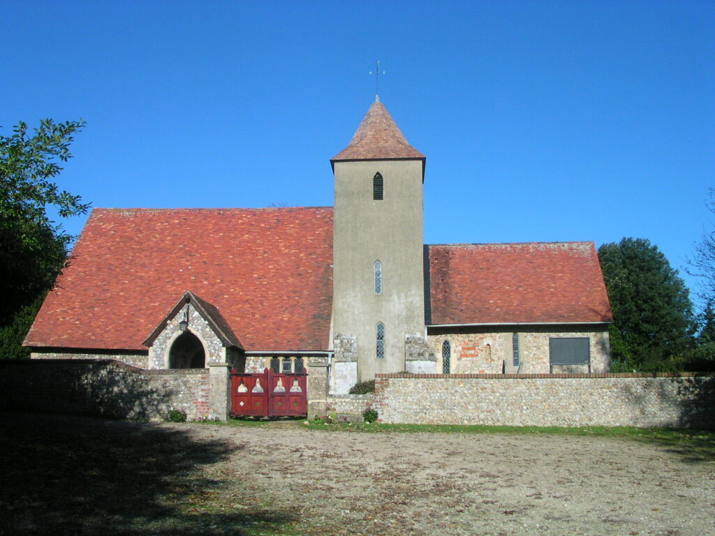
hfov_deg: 50.1
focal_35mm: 37
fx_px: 764
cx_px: 358
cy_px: 268
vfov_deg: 38.7
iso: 100
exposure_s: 1/551
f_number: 4.5
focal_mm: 5.6
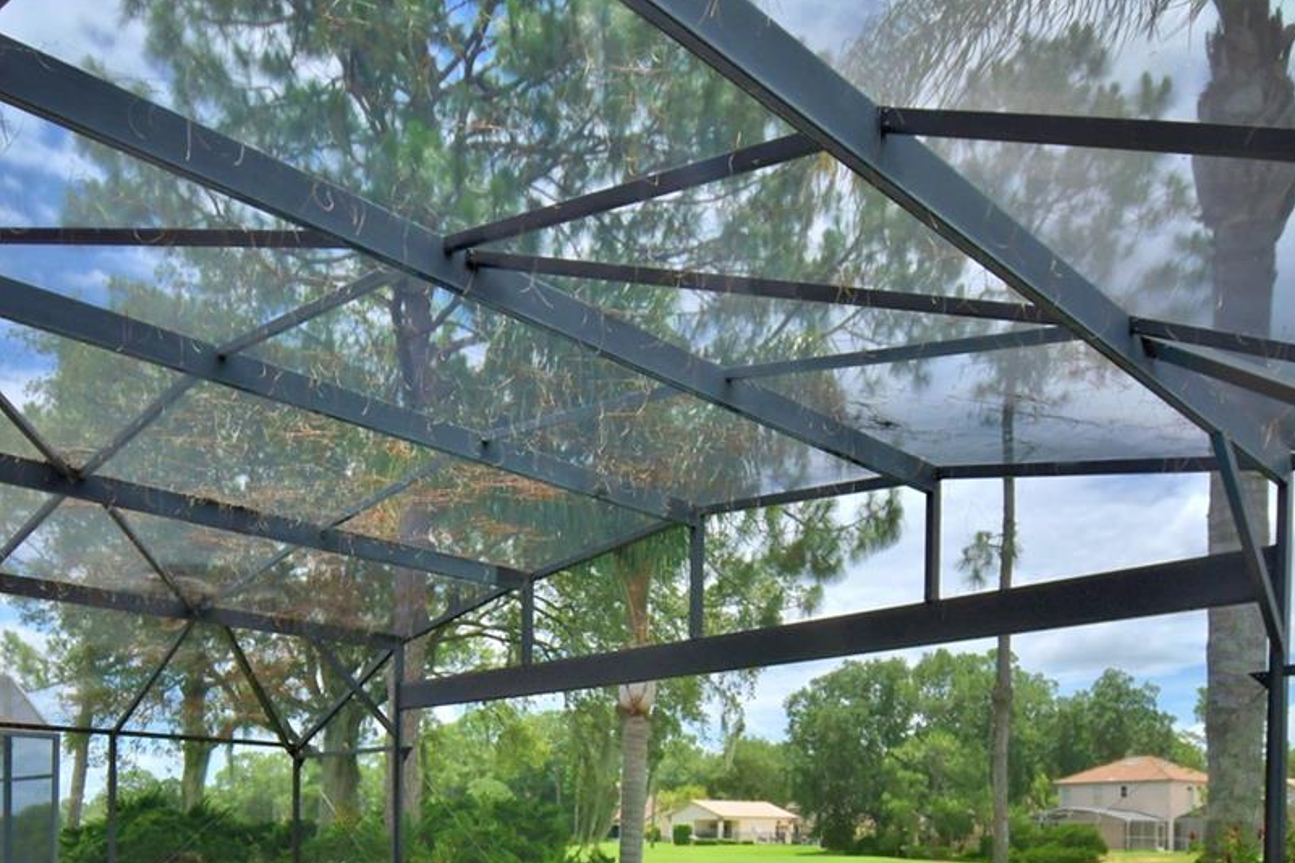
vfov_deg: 38.9
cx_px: 568
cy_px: 852
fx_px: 1079
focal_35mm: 30
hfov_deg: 61.7
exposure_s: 1/1000
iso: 100
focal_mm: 10
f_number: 4.5
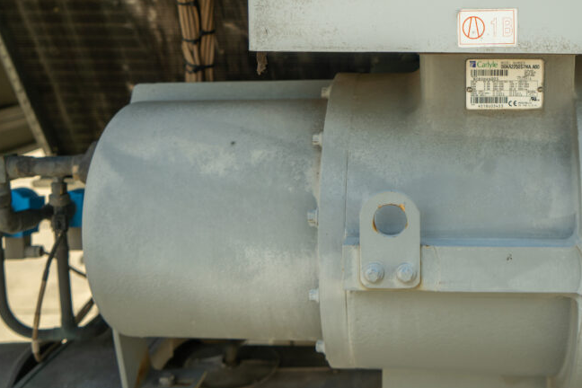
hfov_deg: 39.4
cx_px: 427
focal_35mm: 49
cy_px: 126
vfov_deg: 27.3
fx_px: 792
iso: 100
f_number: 4.5
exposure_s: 1/125
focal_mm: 31
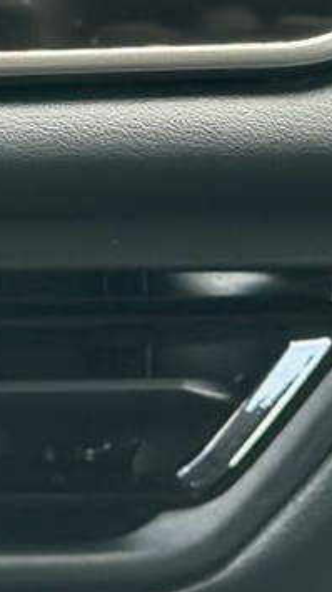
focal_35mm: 236
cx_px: -425
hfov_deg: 5.0
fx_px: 3703
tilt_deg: -22.4
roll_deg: -1.1
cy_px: -270
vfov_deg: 8.9
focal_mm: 6.86
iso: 80
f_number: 1.78
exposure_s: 1/182
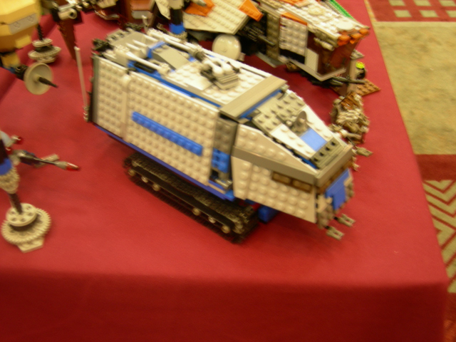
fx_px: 501
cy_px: 171
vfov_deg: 37.7
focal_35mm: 38
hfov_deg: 49.0
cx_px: 228
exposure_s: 1/3.9
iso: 142
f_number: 2.8
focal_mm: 8
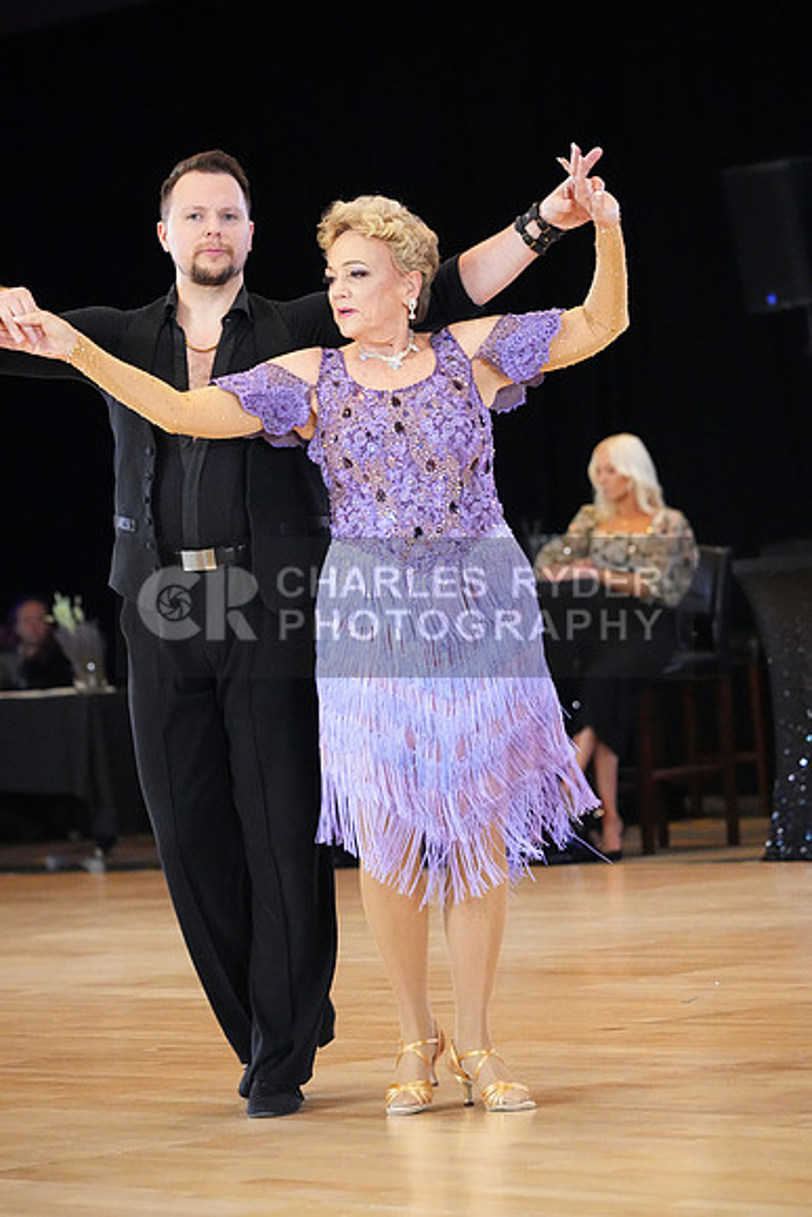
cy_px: 608
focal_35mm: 148
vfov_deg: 13.9
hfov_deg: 9.3
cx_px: 406
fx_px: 5004
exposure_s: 1/400
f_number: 4.5
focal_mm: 148
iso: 12800
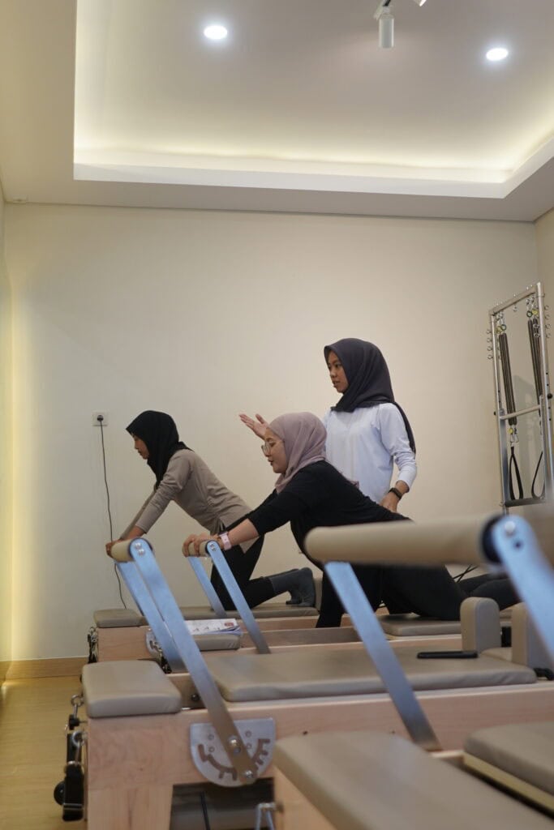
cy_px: 415
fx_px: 969
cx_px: 277
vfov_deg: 46.4
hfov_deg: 31.9
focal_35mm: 42
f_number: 2
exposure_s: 1/100
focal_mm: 28
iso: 320
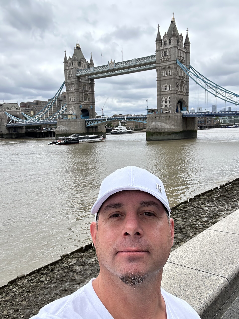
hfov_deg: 46.8
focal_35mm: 30
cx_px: 120
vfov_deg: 60.0
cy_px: 160
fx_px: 276
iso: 25
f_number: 1.9
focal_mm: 2.69
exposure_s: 1/338
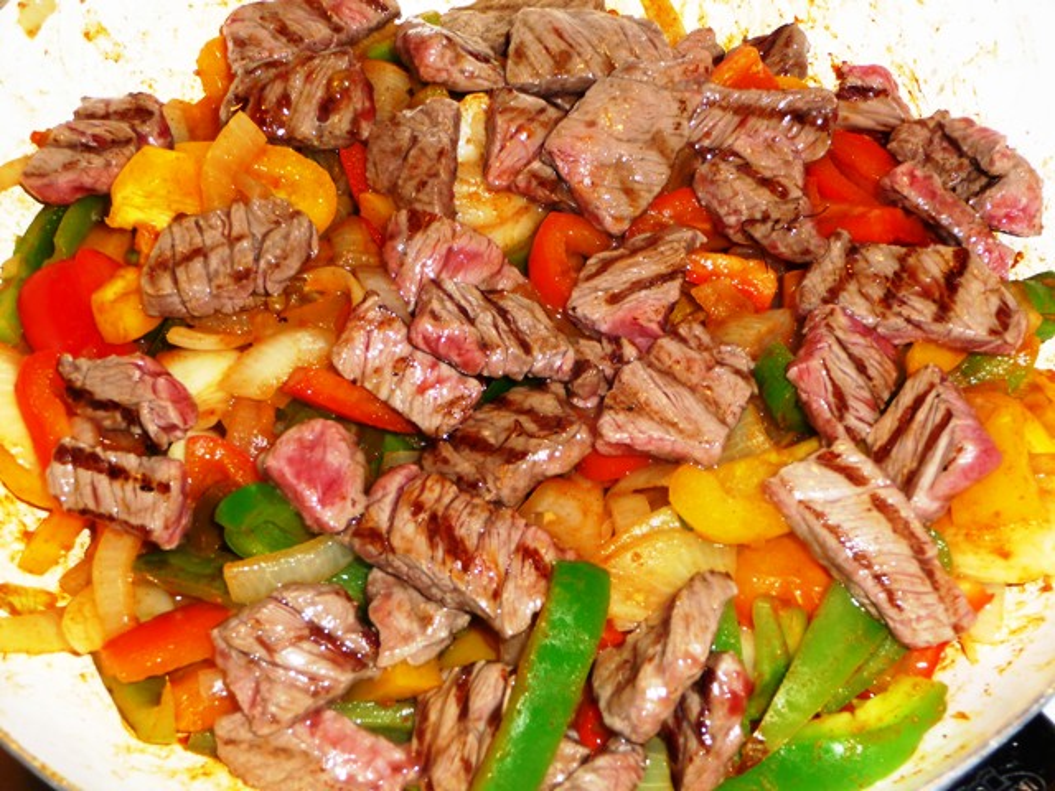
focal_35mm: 62
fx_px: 1890
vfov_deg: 23.7
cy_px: 396
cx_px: 528
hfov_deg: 31.2
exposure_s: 1/30
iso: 100
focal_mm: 10.5
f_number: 4.5
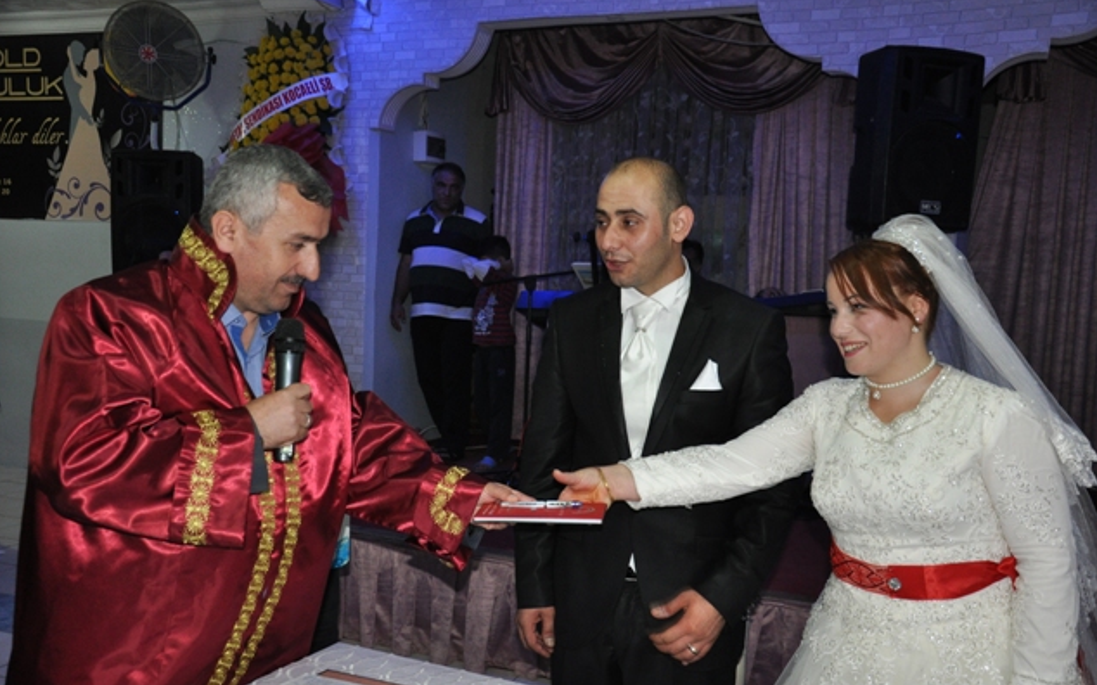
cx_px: 545
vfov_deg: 34.4
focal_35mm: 37
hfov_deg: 52.8
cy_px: 357
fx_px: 1106
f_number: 3.8
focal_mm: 24
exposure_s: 1/60
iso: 800
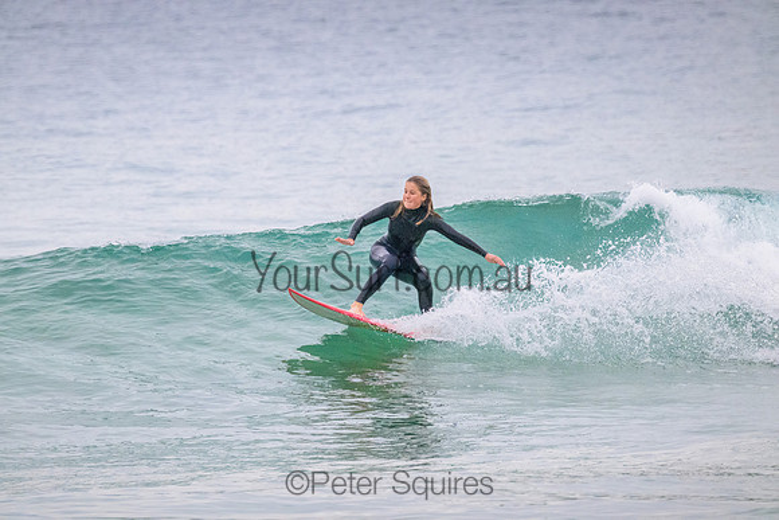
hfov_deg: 2.6
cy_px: 260
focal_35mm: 800
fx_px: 17314
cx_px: 390
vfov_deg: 1.7
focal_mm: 800
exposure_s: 1/1250
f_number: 11
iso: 8000
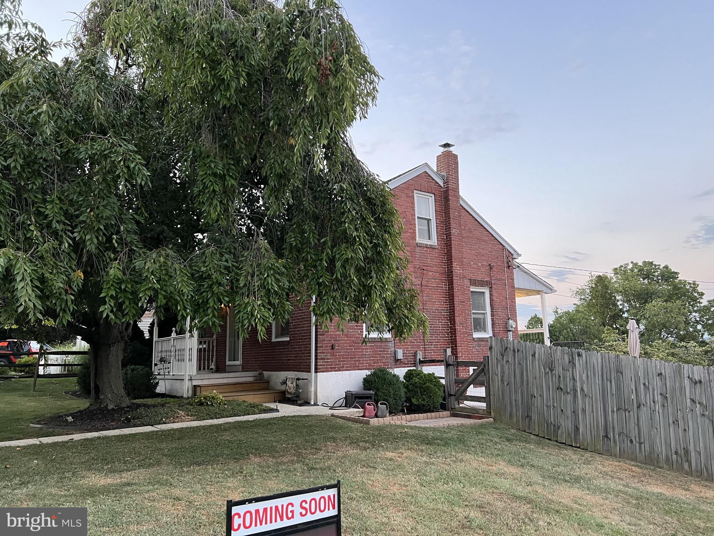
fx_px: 536
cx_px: 357
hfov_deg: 67.3
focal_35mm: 26
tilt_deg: +8.5
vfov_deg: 53.1
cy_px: 268
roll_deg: +1.4
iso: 160
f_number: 1.5
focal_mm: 5.7
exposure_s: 1/60
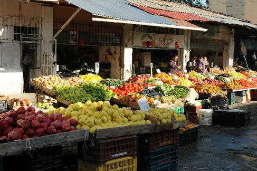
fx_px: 368
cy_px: 84
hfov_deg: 38.5
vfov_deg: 26.2
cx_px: 138
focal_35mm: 52
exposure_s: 1/250
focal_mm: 31
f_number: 8
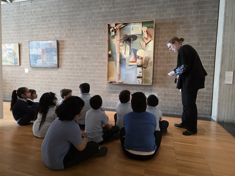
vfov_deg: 58.9
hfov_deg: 73.9
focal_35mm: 23
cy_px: 88
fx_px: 156
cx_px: 118
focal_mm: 6.3
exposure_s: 1/88.1
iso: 800
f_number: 1.7
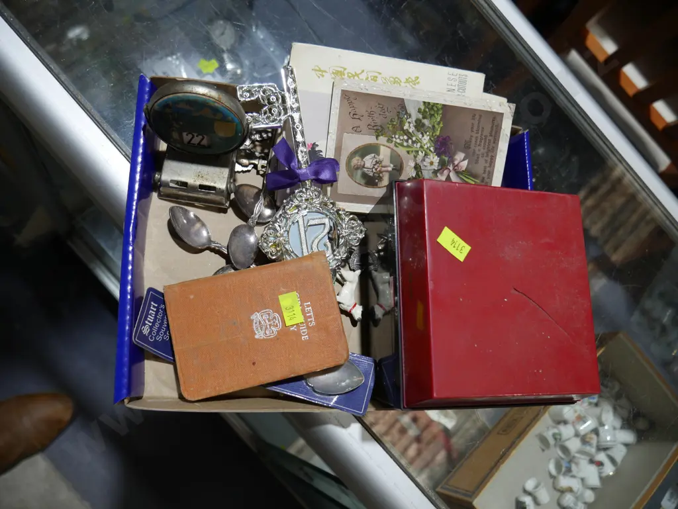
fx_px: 549
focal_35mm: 28
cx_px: 339
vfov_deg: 49.8
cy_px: 254
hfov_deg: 63.4
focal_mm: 14
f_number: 3.5
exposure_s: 1/100
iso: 200
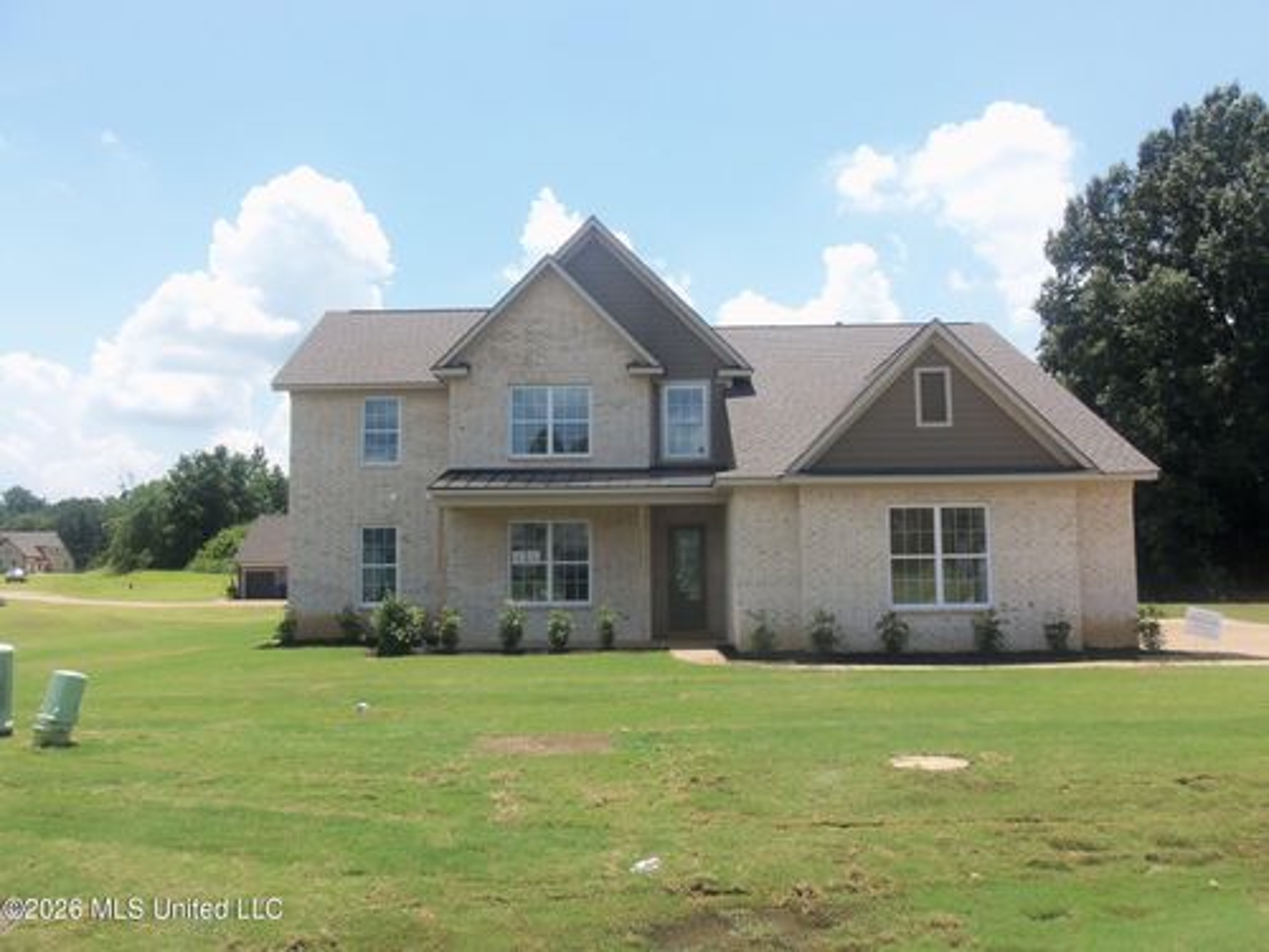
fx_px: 1026
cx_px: 634
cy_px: 476
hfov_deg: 63.4
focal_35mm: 28
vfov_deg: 49.7
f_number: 8.6
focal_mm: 5.1
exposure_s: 1/100
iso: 64
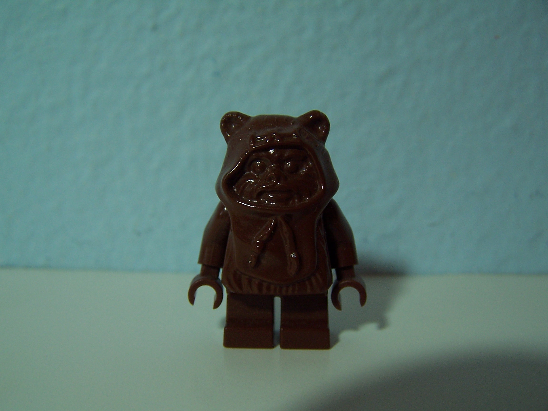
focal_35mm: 38
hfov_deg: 49.0
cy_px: 206
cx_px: 274
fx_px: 602
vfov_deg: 37.7
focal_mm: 6.3
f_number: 2.8
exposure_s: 1/30
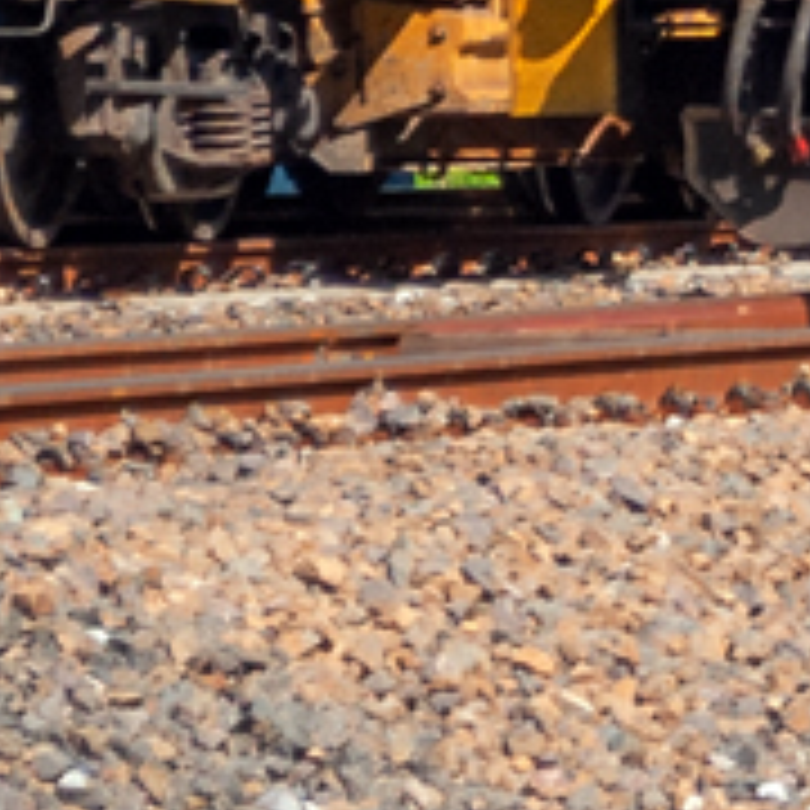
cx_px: 2961
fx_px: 14375
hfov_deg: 3.1
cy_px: -1019
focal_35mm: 543
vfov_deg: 3.2
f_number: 8
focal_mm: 48
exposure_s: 1/320
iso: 100
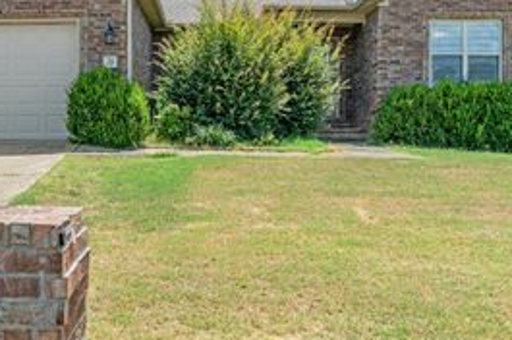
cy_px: 134
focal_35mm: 51
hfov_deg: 38.7
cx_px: 193
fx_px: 724
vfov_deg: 26.4
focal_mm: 18
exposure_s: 1/400
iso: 250
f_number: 9
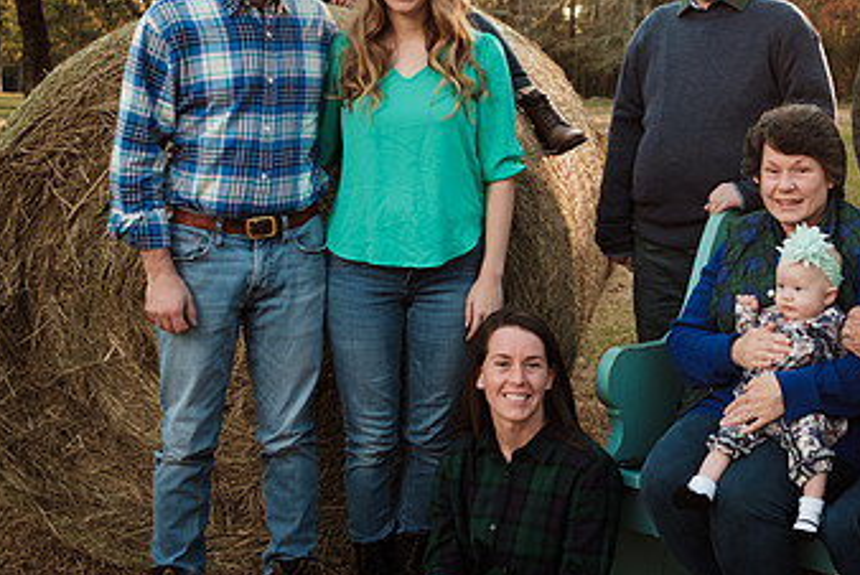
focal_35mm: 60
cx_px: 669
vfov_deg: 22.4
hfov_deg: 32.6
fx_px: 1435
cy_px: 139
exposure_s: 1/250
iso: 200
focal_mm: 23
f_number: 2.8
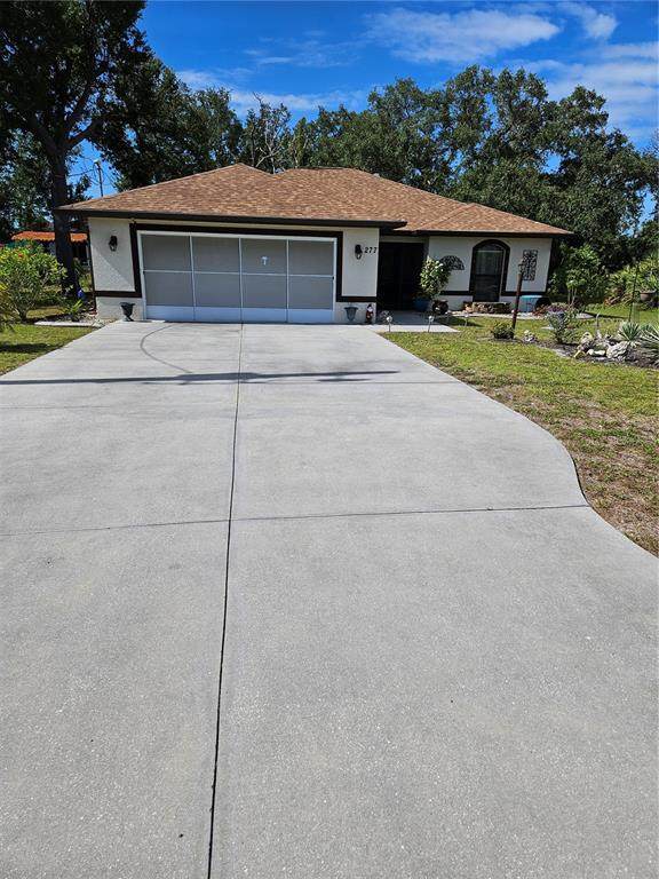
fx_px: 584
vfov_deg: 73.9
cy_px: 440
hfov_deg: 58.9
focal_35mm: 23
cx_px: 330
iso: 25
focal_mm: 5.4
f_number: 1.8
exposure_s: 1/3436
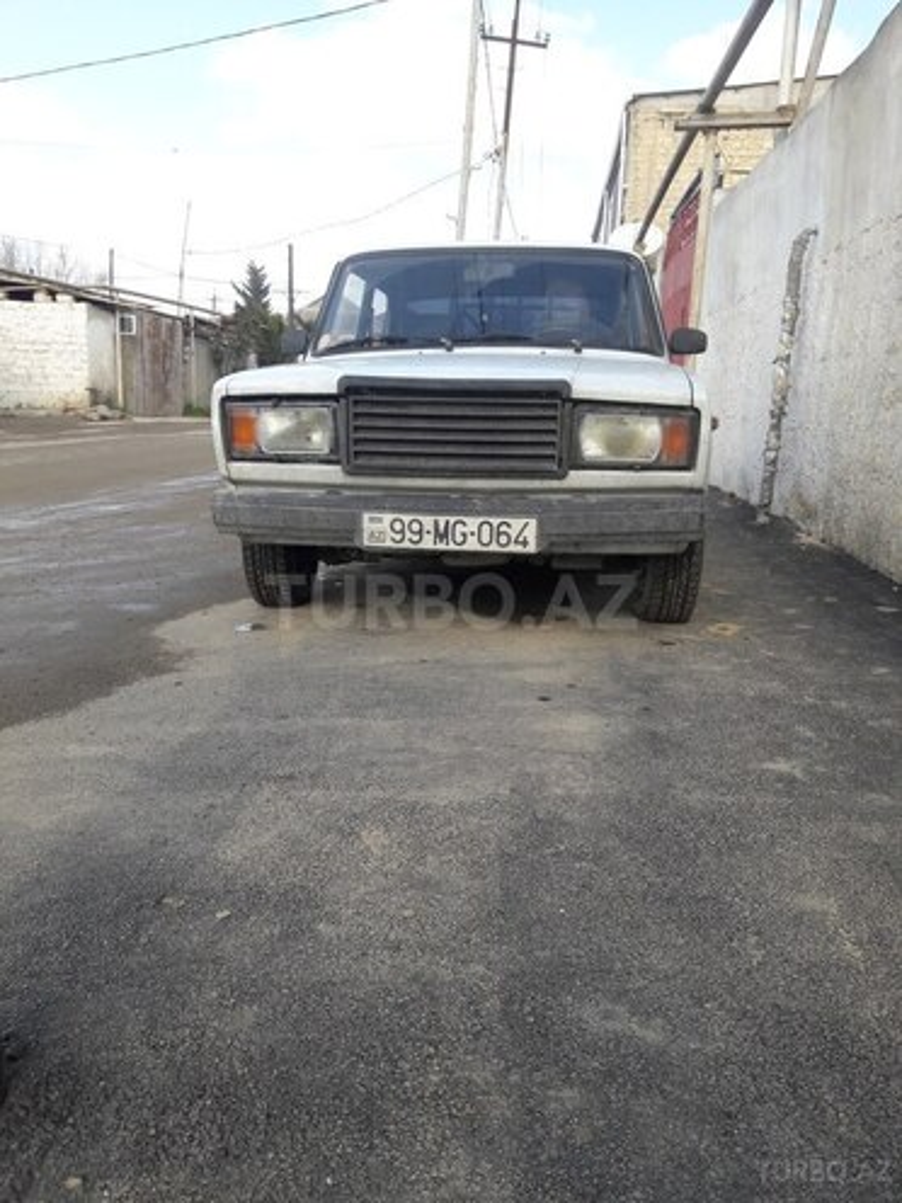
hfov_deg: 49.7
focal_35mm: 28
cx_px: 451
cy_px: 602
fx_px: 973
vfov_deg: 63.4
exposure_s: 1/541
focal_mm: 3.7
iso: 40
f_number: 1.9
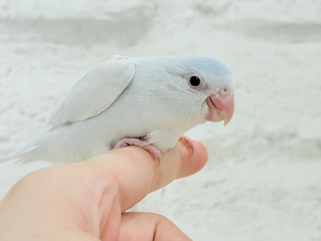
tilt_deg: +0.0
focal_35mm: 64
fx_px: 593
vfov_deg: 22.9
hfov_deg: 30.2
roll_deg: +1.1
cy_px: 102
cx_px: 180
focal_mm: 5.96
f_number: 1.6
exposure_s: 1/100
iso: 64
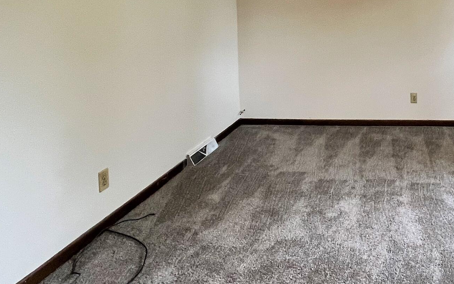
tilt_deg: -4.3
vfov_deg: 36.9
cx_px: 394
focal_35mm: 32
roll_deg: +0.5
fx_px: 396
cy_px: 28
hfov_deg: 53.5
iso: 250
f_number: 1.8
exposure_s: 1/60
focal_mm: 1.57
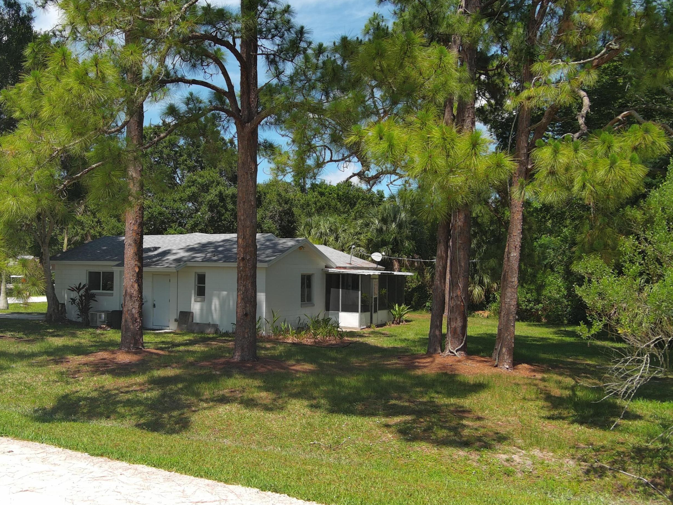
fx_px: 642
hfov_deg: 55.2
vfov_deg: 42.9
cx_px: 289
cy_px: 268
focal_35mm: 33
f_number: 2.8
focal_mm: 10.6
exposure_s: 1/585
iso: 100
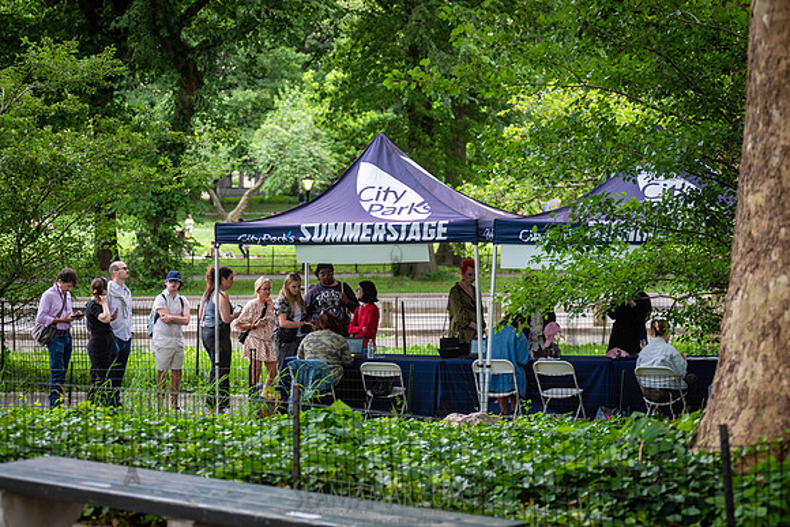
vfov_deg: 15.4
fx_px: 1949
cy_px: 235
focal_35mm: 89
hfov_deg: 22.9
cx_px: 385
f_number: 3.5
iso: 250
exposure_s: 1/100
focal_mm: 80
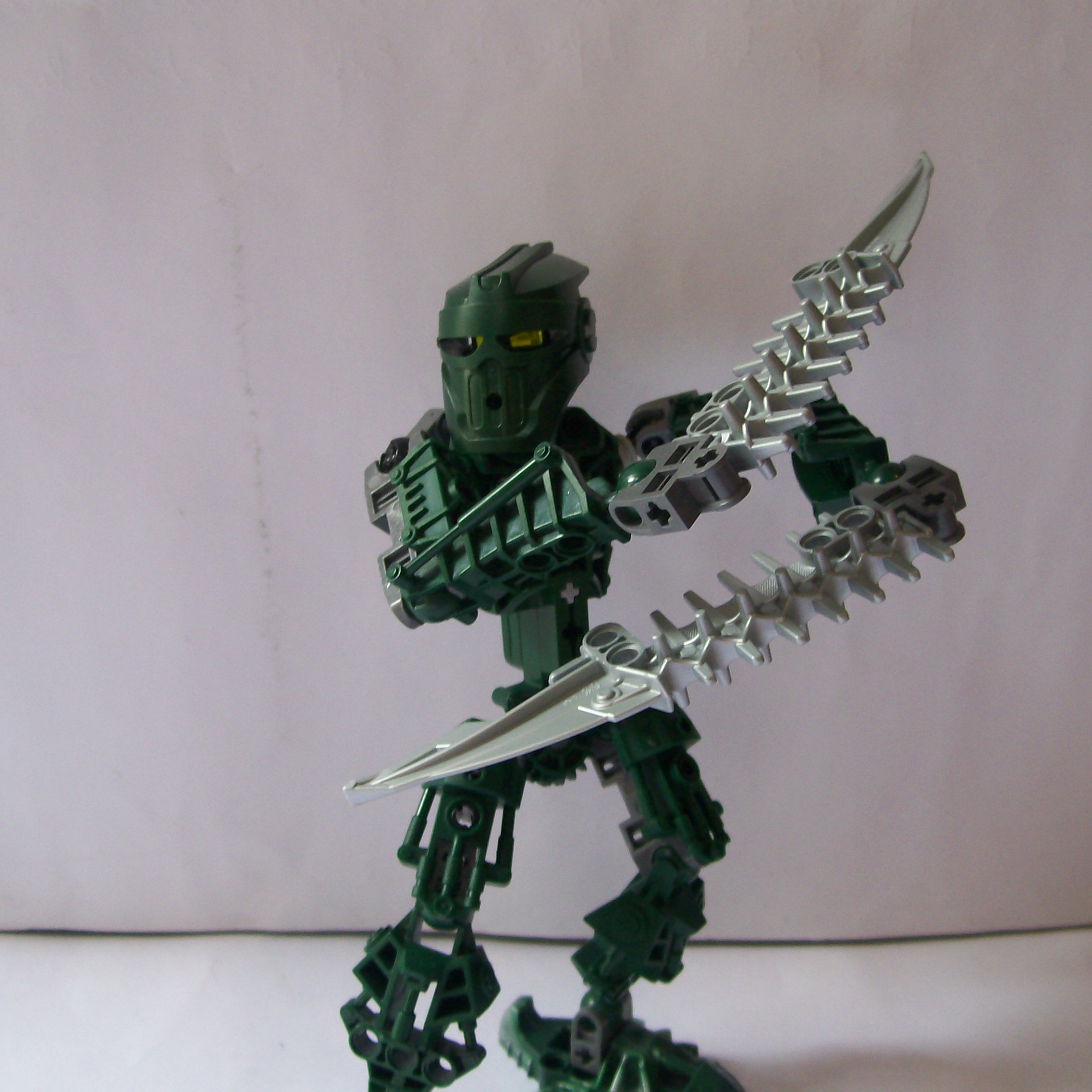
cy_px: 543
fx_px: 1535
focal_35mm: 43
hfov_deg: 39.2
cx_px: 556
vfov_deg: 39.2
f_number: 2.7
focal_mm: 6
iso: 80
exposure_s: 1/55.6
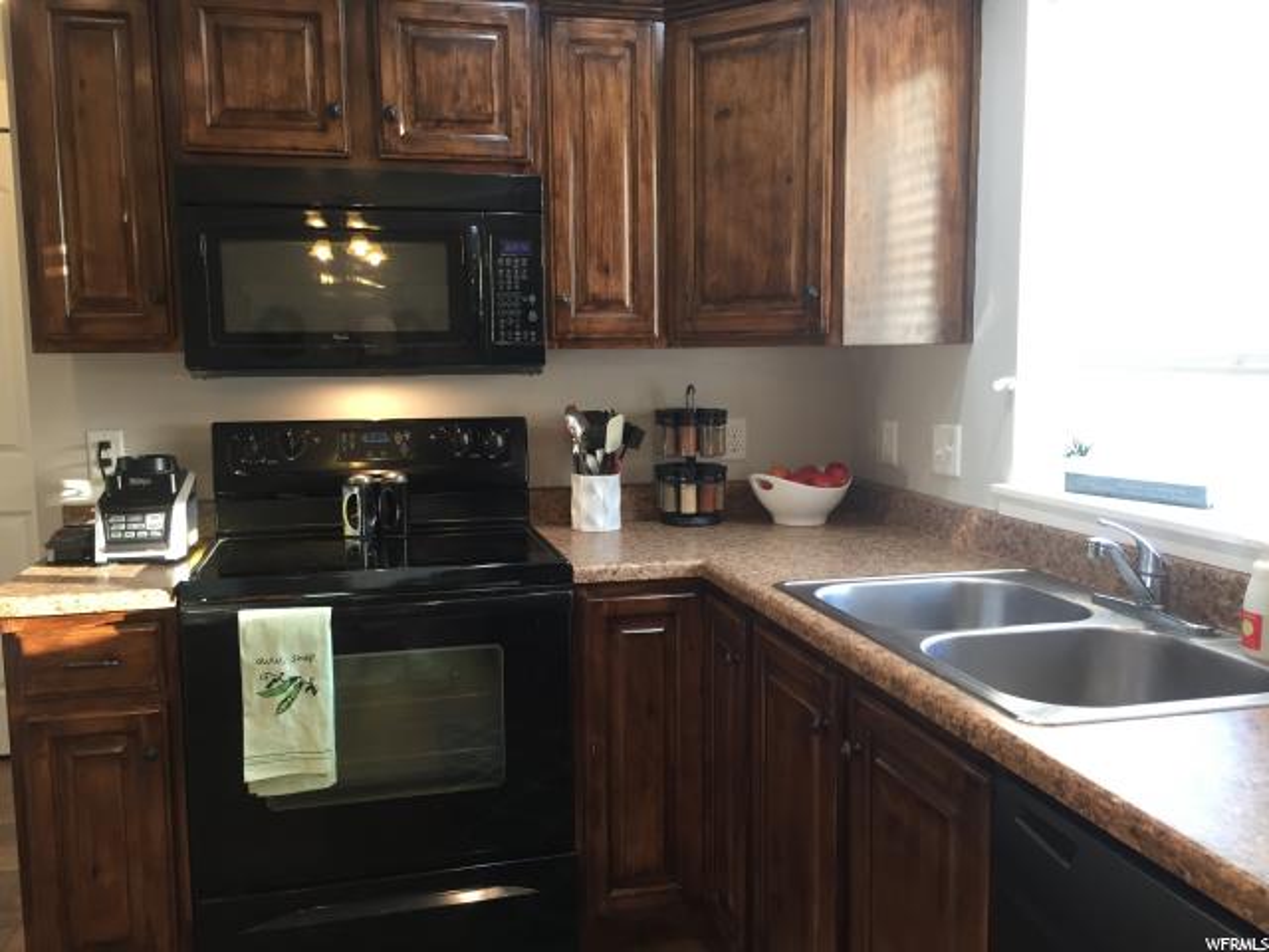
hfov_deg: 61.7
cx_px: 634
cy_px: 476
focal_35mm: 29
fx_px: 1063
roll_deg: +0.3
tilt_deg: -7.3
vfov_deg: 48.2
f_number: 2.2
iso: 80
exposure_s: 1/30
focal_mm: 4.15
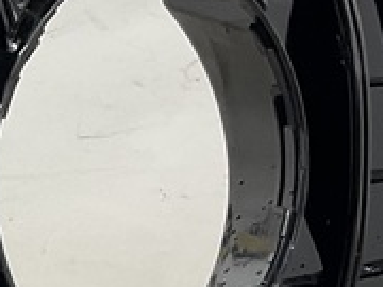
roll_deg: +5.6
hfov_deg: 11.4
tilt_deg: -9.8
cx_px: -300
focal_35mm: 162
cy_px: 457
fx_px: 1792
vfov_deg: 8.9
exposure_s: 1/100
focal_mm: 3
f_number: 1.8
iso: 50
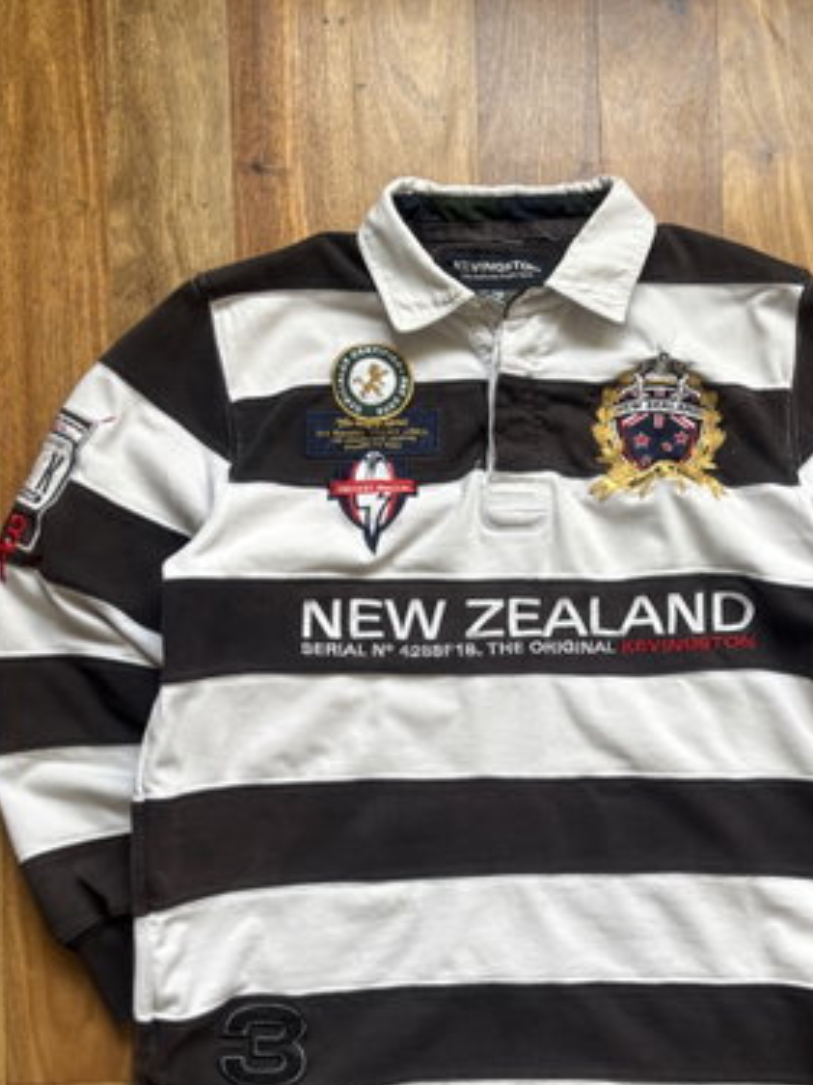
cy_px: 693
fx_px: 1159
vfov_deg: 49.6
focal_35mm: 37
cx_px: 515
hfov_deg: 38.4
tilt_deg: -88.7
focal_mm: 5.96
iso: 125
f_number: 1.6
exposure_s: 1/119
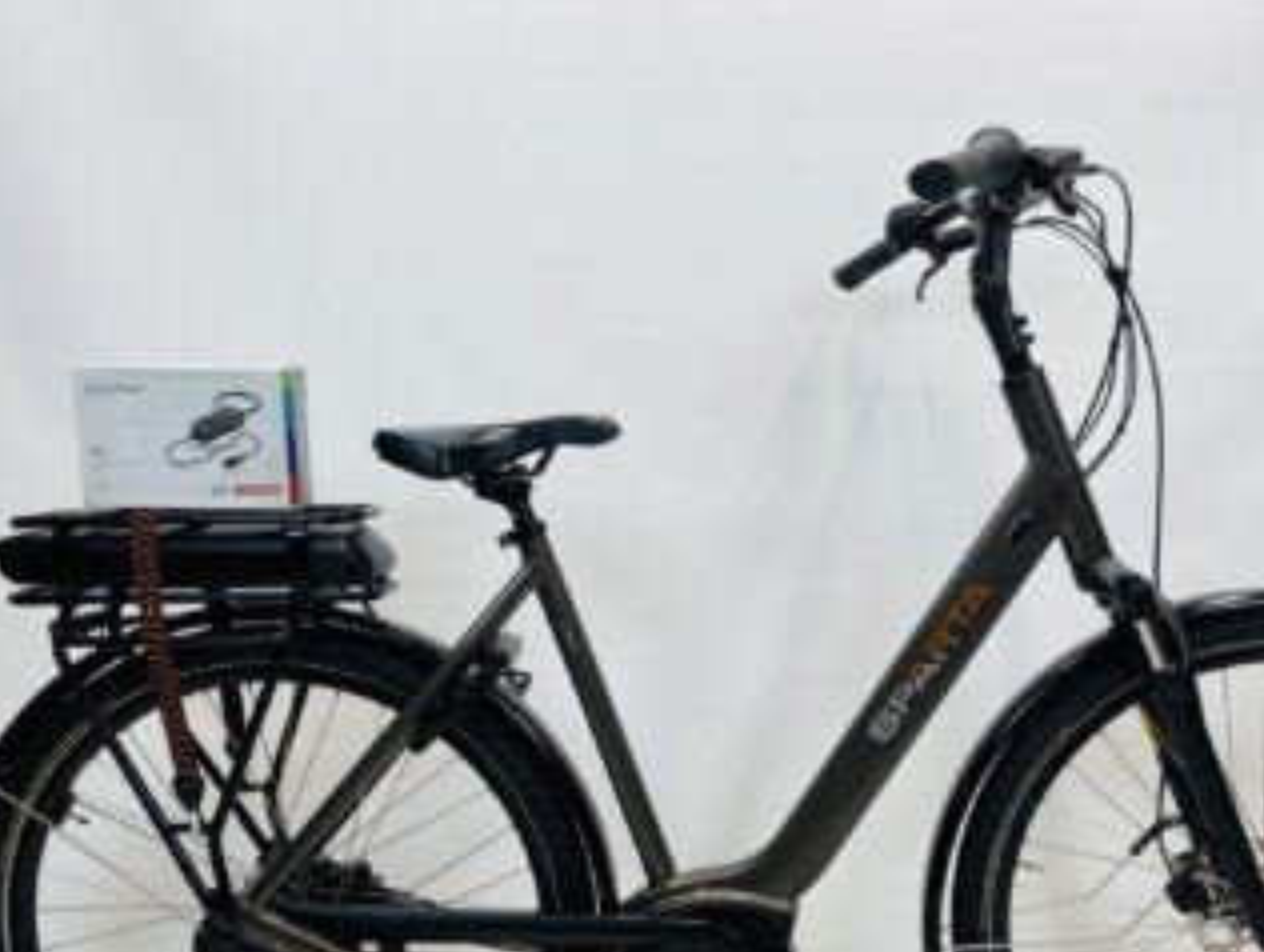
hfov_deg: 49.8
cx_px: 760
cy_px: 636
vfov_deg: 38.3
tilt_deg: -5.4
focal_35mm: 37
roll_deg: +1.7
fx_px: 1353
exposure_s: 1/100
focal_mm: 4.25
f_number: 1.8
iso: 50
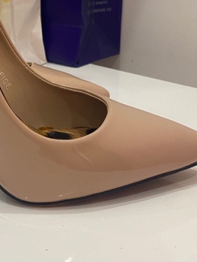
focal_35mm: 59
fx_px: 447
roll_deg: +0.3
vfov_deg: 31.8
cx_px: 5
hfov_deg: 23.9
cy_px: 49
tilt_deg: -11.4
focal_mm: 4.25
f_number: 1.8
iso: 160
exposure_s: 1/50
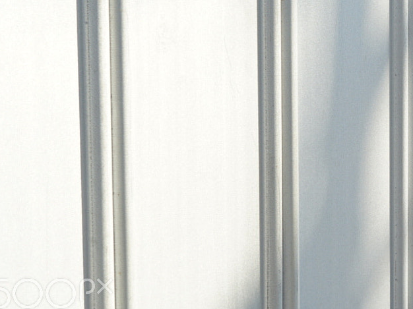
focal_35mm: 123
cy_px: 28
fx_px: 1467
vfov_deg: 12.0
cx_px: 476
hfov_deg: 15.5
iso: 200
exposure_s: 1/125
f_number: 8
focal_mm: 50
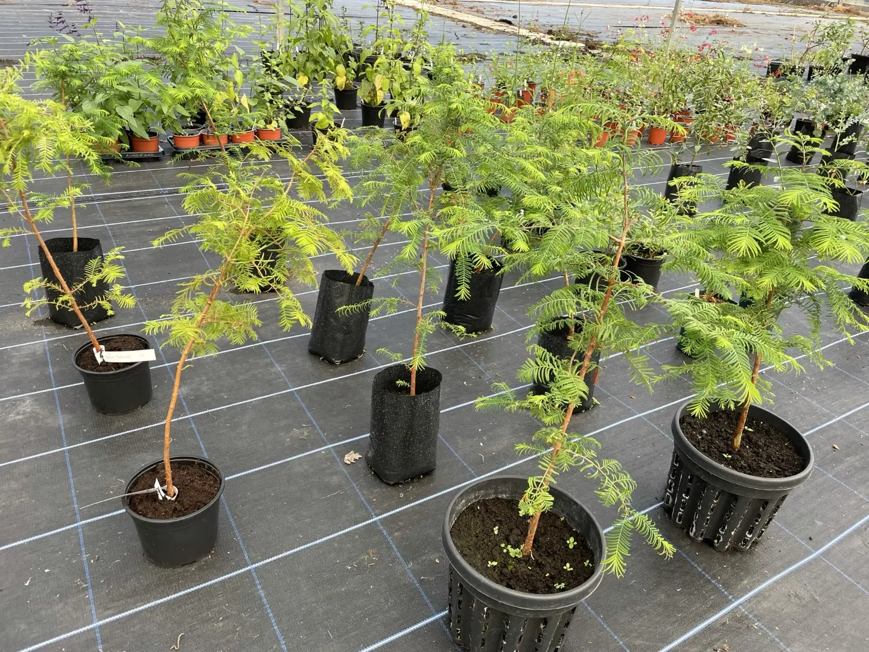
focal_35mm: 26
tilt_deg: -29.9
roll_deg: -6.1
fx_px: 653
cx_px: 434
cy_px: 326
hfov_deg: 67.3
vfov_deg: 53.1
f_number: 1.6
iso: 80
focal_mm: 4.2
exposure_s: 1/121
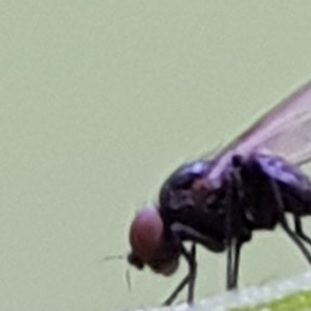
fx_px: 1271
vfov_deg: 14.0
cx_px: 352
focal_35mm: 125
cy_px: 168
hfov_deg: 13.6
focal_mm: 4.2
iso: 50
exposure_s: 1/100
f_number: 1.7
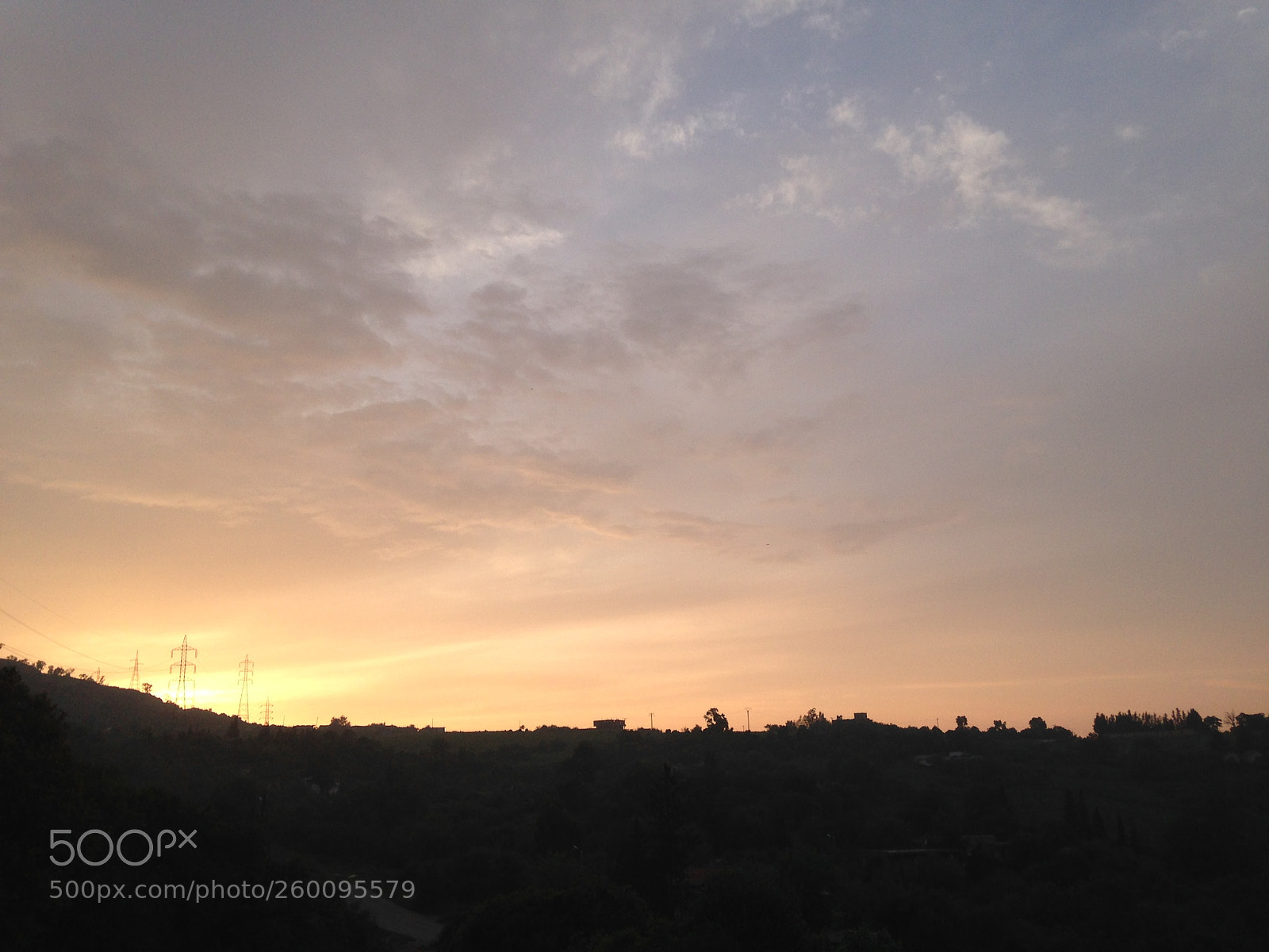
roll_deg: +1.8
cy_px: 476
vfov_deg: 42.9
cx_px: 634
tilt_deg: +17.2
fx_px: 1210
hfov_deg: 55.4
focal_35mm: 33
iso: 50
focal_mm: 4.12
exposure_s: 1/678
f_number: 2.4
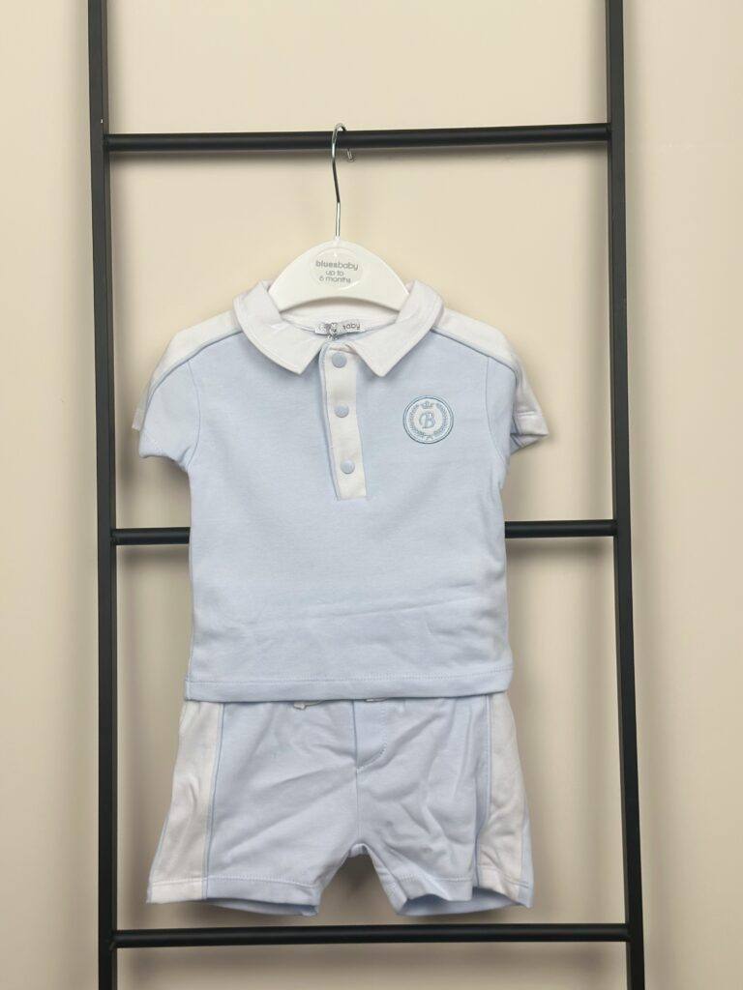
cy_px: 495
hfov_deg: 30.3
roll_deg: +0.6
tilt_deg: -0.5
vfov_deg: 39.7
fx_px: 1374
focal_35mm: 48
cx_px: 372
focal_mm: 6.86
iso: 80
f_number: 1.78
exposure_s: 1/390
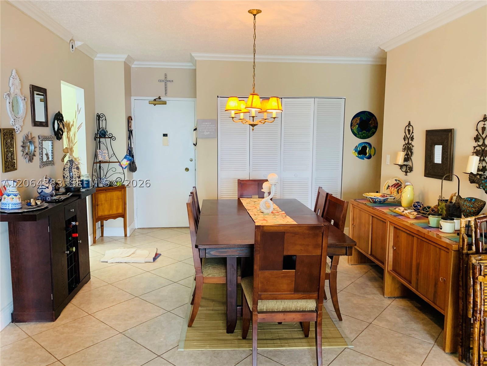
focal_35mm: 26
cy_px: 183
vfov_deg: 53.1
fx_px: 366
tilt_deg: -6.2
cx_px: 244
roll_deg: -0.6
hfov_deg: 67.3
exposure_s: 1/60
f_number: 1.8
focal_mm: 4.25
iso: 160
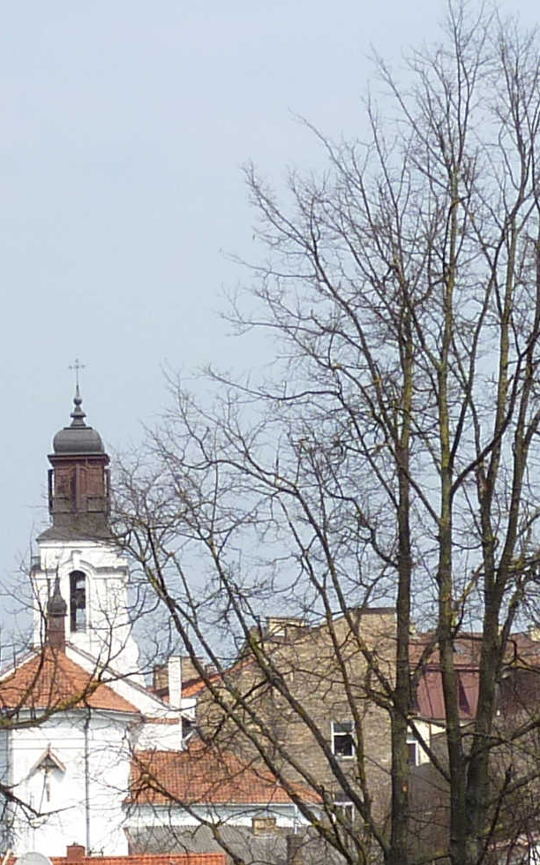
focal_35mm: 158
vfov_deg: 13.0
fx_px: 3720
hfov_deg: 8.3
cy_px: 946
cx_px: 337
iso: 80
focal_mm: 6.5
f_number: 4.5
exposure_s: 1/500
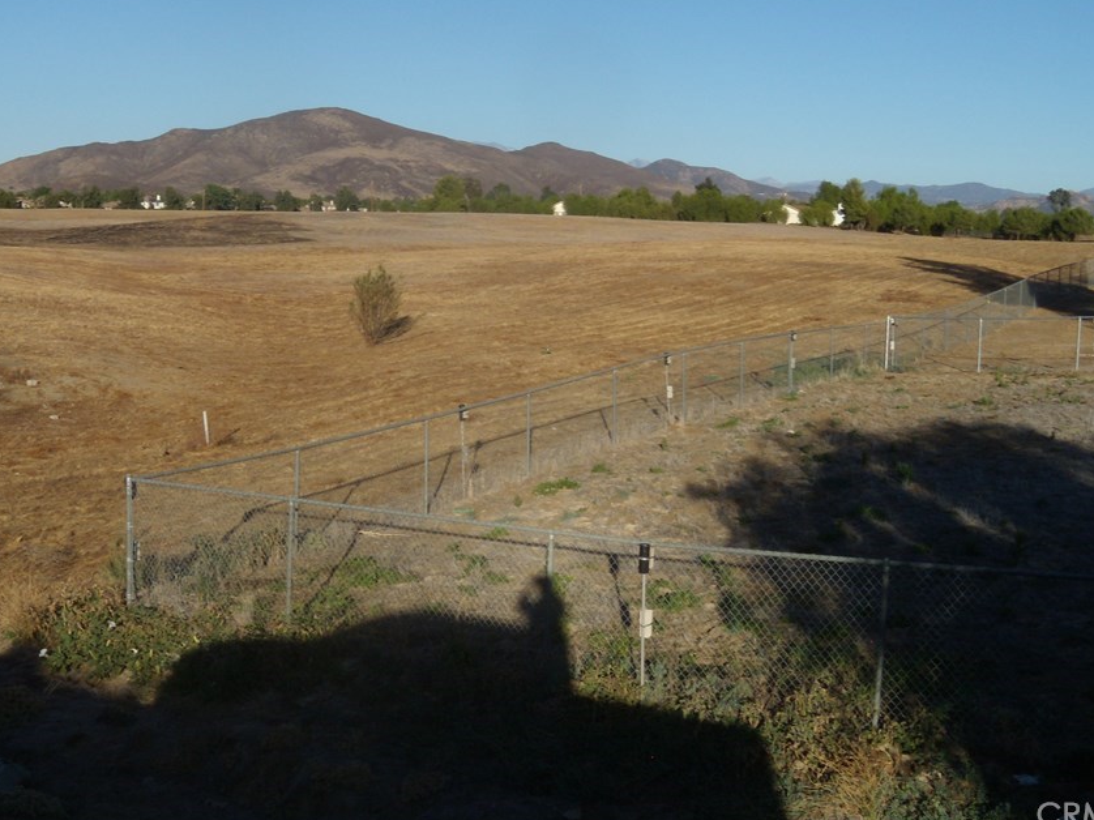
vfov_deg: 32.8
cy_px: 325
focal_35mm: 44
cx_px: 474
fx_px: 1390
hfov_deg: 42.9
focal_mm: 6.4
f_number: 8.5
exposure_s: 1/250
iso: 80
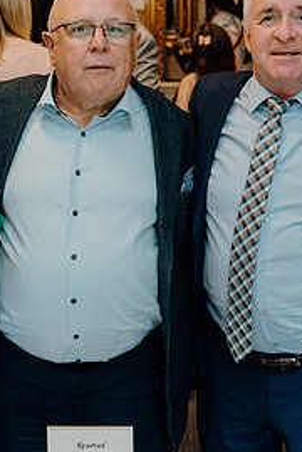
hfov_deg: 19.1
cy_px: 165
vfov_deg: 28.3
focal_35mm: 71
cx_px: 210
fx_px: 893
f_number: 3.5
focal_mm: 33
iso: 2500
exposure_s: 1/160
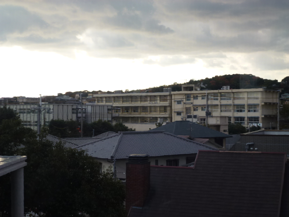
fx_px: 476
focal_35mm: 57
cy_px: 108
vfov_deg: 25.7
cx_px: 144
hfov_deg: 33.8
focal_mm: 10.1
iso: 100
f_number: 4.4
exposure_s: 1/250
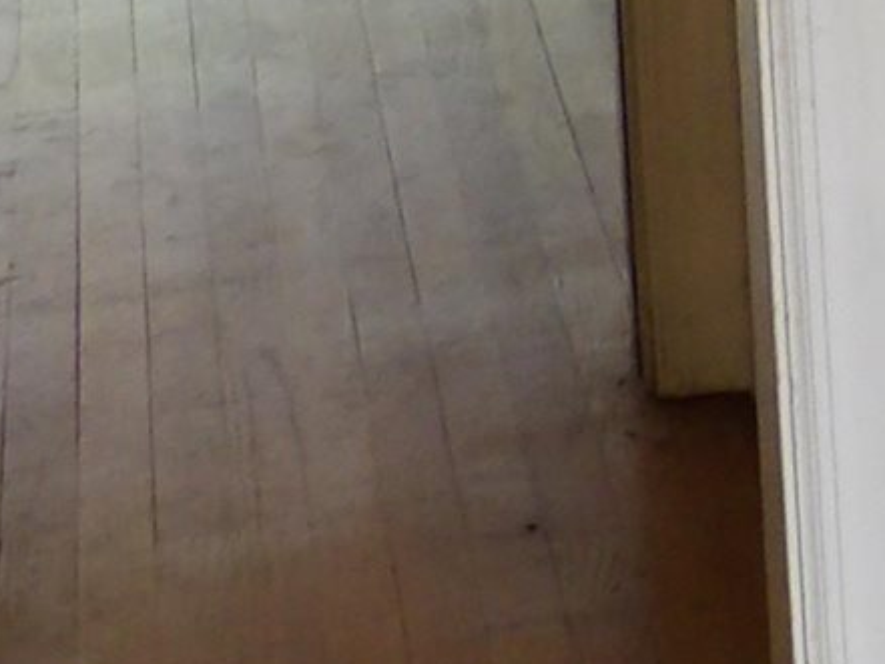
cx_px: 2169
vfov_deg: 8.2
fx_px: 4271
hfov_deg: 10.2
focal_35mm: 167
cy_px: -915
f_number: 3.2
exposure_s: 1/33
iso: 164
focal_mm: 4.3
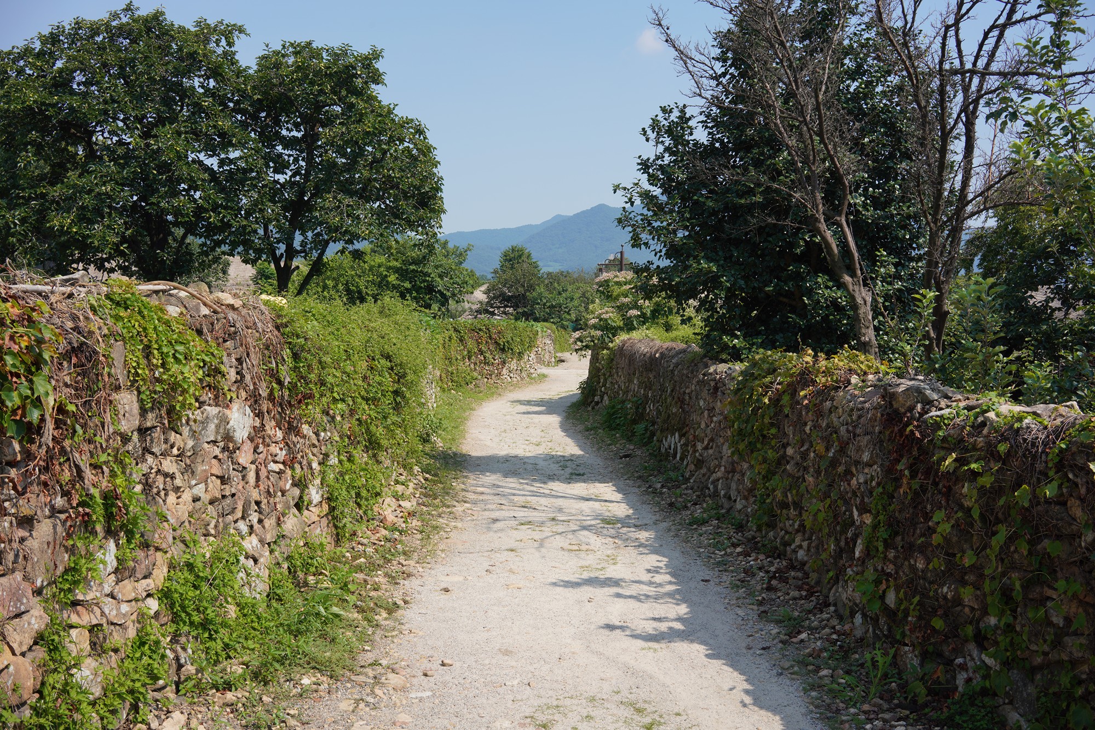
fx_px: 1065
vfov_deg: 37.9
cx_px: 548
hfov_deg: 54.4
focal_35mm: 35
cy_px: 365
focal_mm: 35
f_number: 13
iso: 100
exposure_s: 1/100
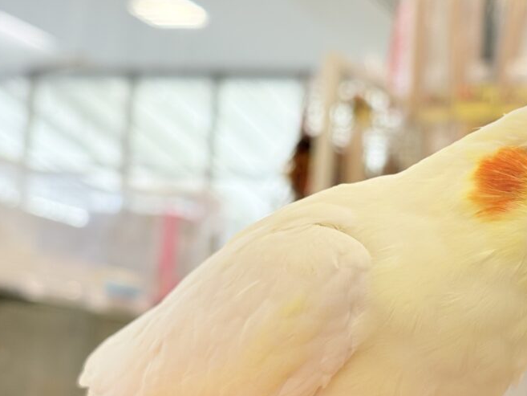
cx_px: 409
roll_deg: -3.5
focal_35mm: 95
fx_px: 1447
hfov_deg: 20.5
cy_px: 257
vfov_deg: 15.5
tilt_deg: +7.0
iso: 50
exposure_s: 1/100
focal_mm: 5.96
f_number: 1.6
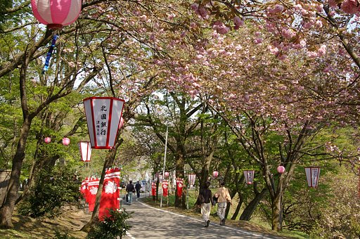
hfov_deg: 46.5
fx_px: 419
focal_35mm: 42
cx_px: 180
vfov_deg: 31.8
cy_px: 120
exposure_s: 1/160
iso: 200
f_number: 8
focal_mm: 28
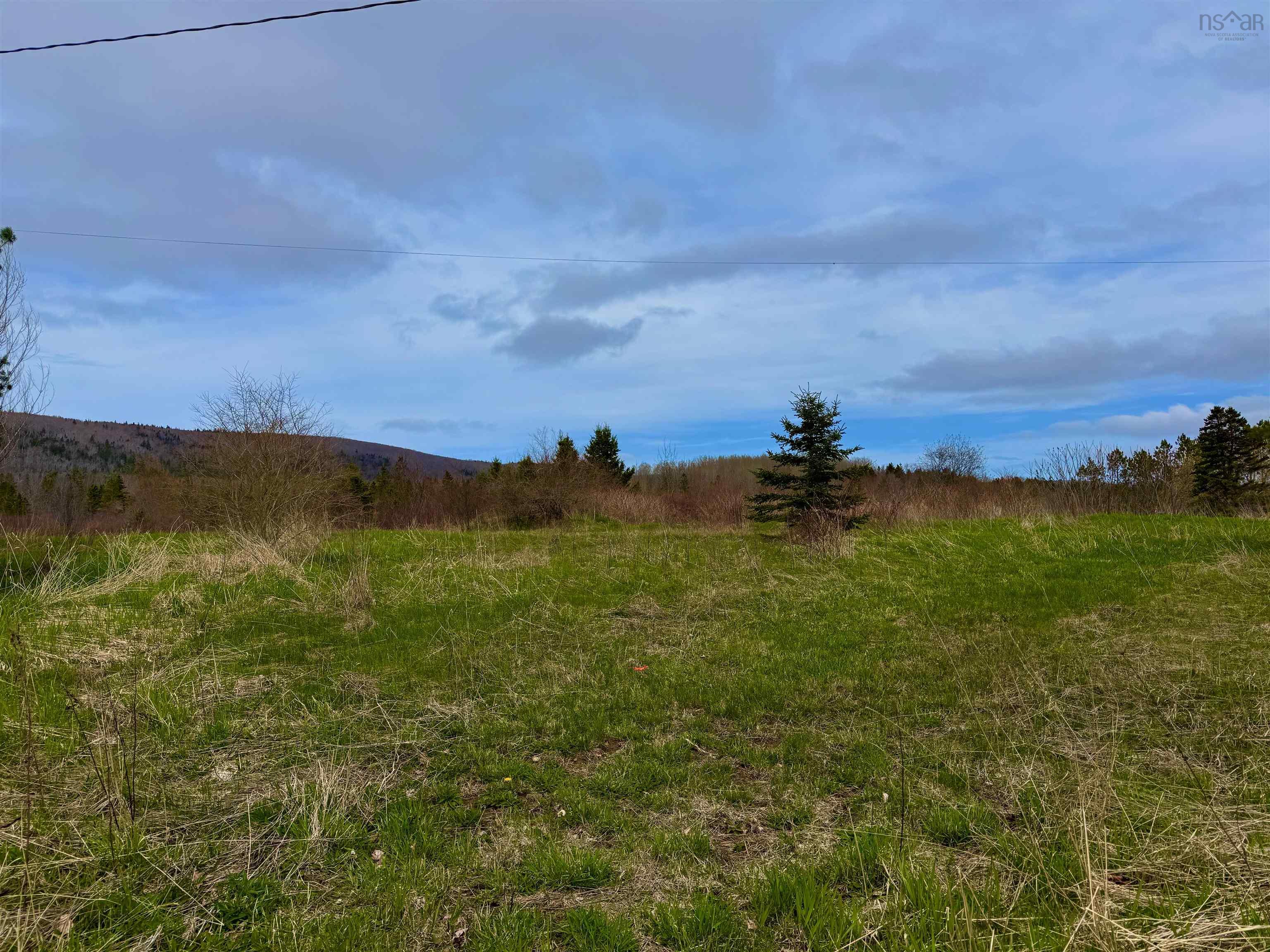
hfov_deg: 71.6
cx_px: 635
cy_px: 476
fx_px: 881
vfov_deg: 56.8
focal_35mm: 24
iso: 80
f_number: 1.78
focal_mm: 6.76
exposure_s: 1/9009
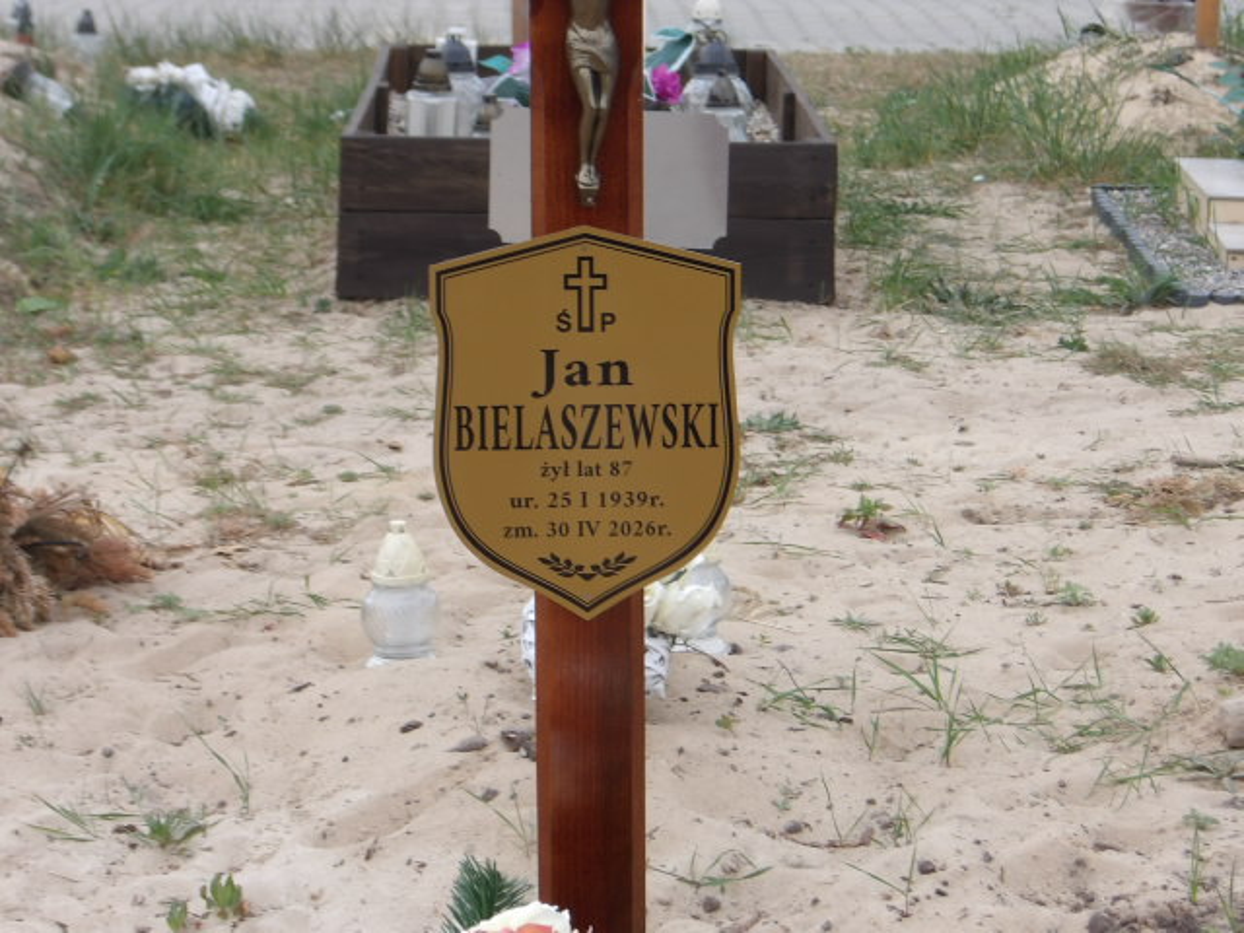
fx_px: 3881
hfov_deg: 18.2
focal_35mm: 108
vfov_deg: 13.7
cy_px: 466
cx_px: 622
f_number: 6.6
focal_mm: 19.6
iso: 100
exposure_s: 1/120
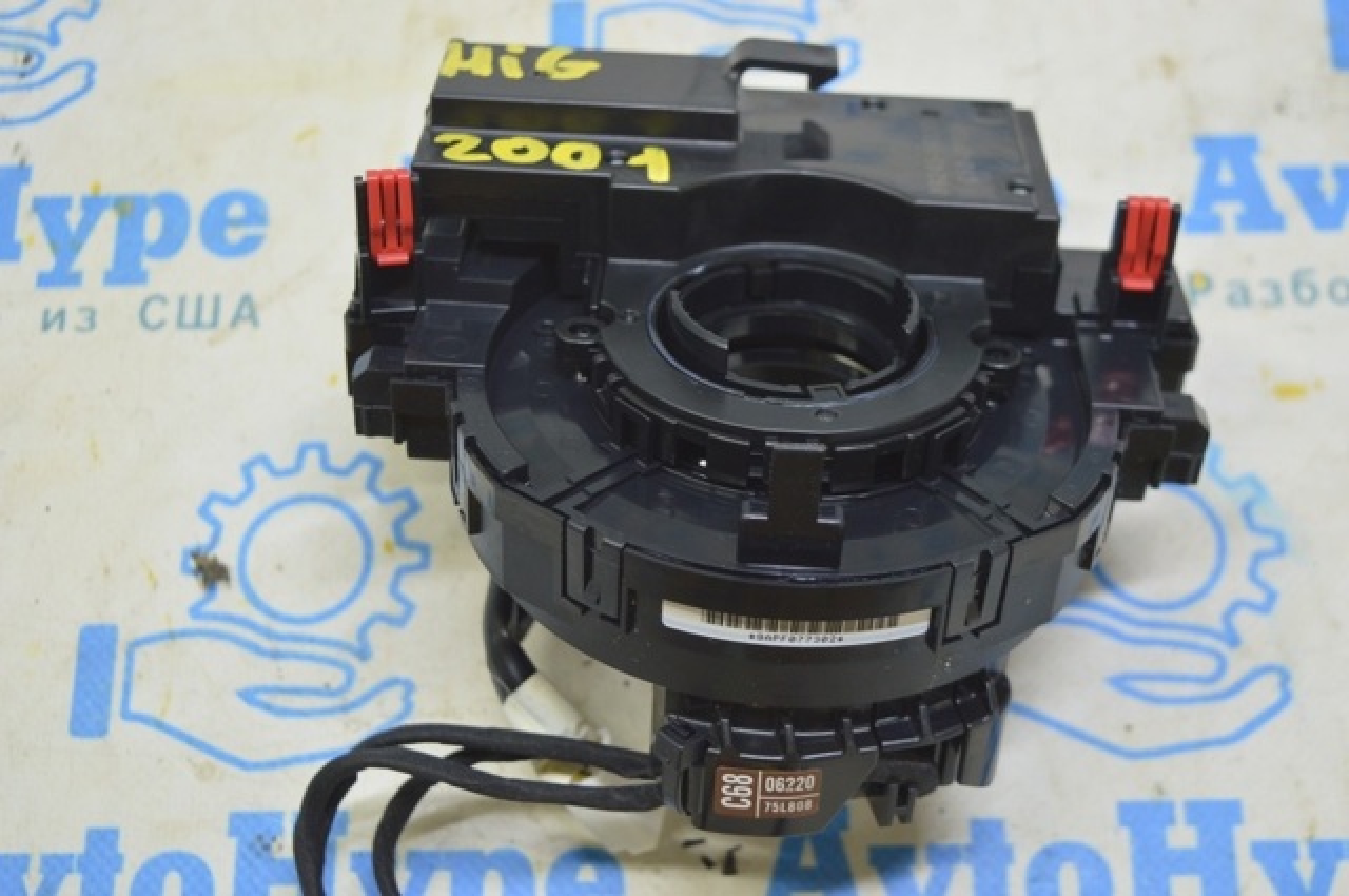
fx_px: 2021
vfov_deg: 25.0
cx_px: 674
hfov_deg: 36.9
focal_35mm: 54
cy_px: 448
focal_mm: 36
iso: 400
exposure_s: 1/20
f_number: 5.6
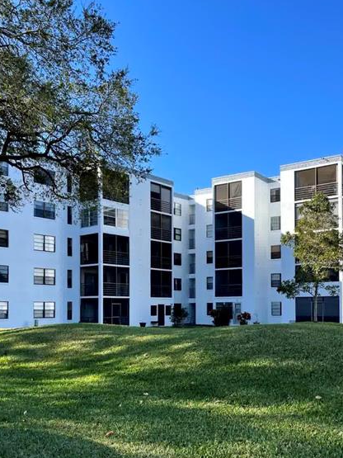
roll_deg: +1.3
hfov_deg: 39.5
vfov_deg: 50.6
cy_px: 296
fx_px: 476
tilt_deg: +3.0
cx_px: 201
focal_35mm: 36
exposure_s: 1/1490
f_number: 1.6
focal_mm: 4.2
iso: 32
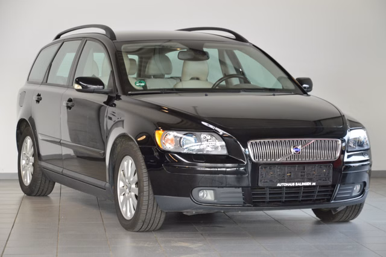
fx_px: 1206
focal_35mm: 112
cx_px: 193
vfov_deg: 12.2
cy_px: 128
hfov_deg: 18.2
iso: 500
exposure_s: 1/60
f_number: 5.3
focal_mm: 75
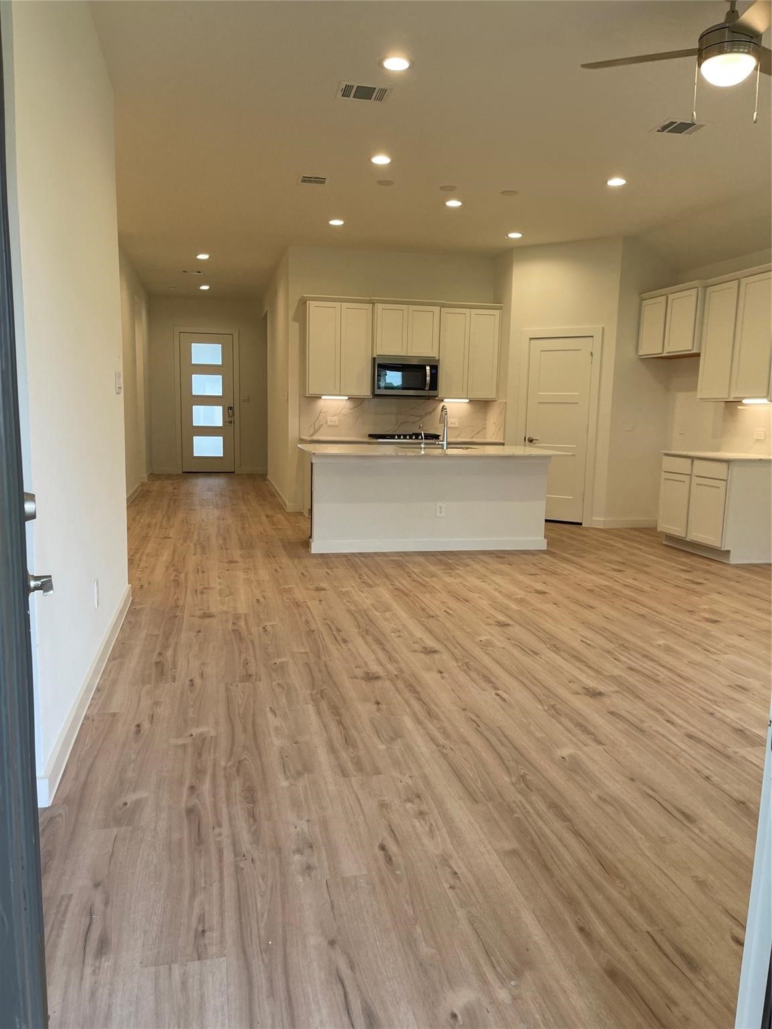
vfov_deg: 67.3
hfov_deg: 53.1
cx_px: 386
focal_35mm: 26
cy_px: 514
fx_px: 773
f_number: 1.6
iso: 50
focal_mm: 5.1
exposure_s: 1/120
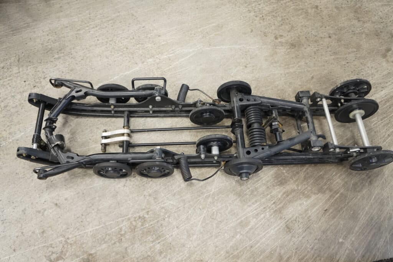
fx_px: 295
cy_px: 131
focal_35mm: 27
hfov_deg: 67.4
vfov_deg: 47.9
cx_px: 196
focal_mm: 18
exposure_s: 1/60
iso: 1000
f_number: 3.5
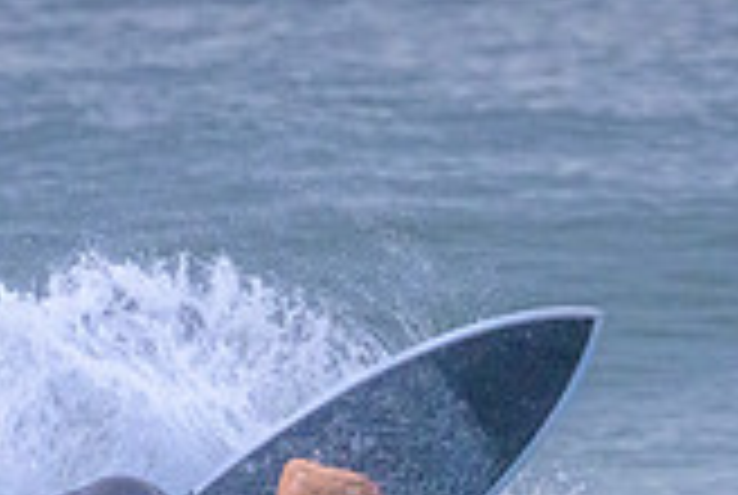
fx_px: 58058
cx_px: 400
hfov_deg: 0.7
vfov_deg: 0.5
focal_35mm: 2827
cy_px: 614
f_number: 11
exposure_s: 1/2000
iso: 6400
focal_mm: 800
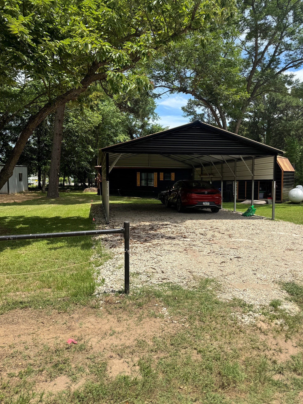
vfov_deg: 69.4
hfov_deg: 54.9
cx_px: 151
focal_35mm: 25
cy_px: 196
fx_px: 292
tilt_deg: -3.3
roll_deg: +1.4
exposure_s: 1/3597
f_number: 1.78
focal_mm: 6.76
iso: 80
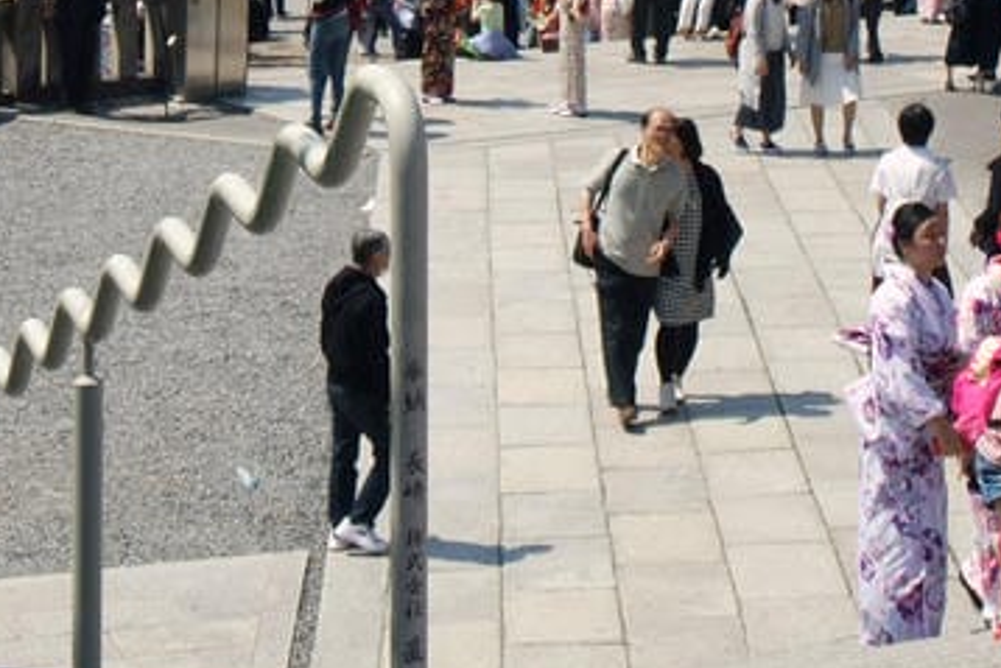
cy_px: -416
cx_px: 433
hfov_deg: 15.3
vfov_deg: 9.9
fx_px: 3727
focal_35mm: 134
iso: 160
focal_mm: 15
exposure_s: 1/320
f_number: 8
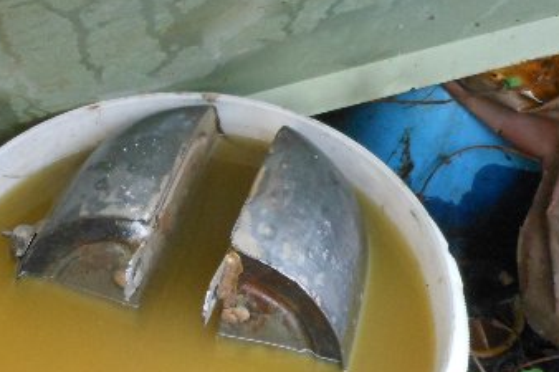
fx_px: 1071
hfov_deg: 28.8
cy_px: 278
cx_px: 132
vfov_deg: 19.6
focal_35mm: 69
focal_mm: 5
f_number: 3.7
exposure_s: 1/100
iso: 400
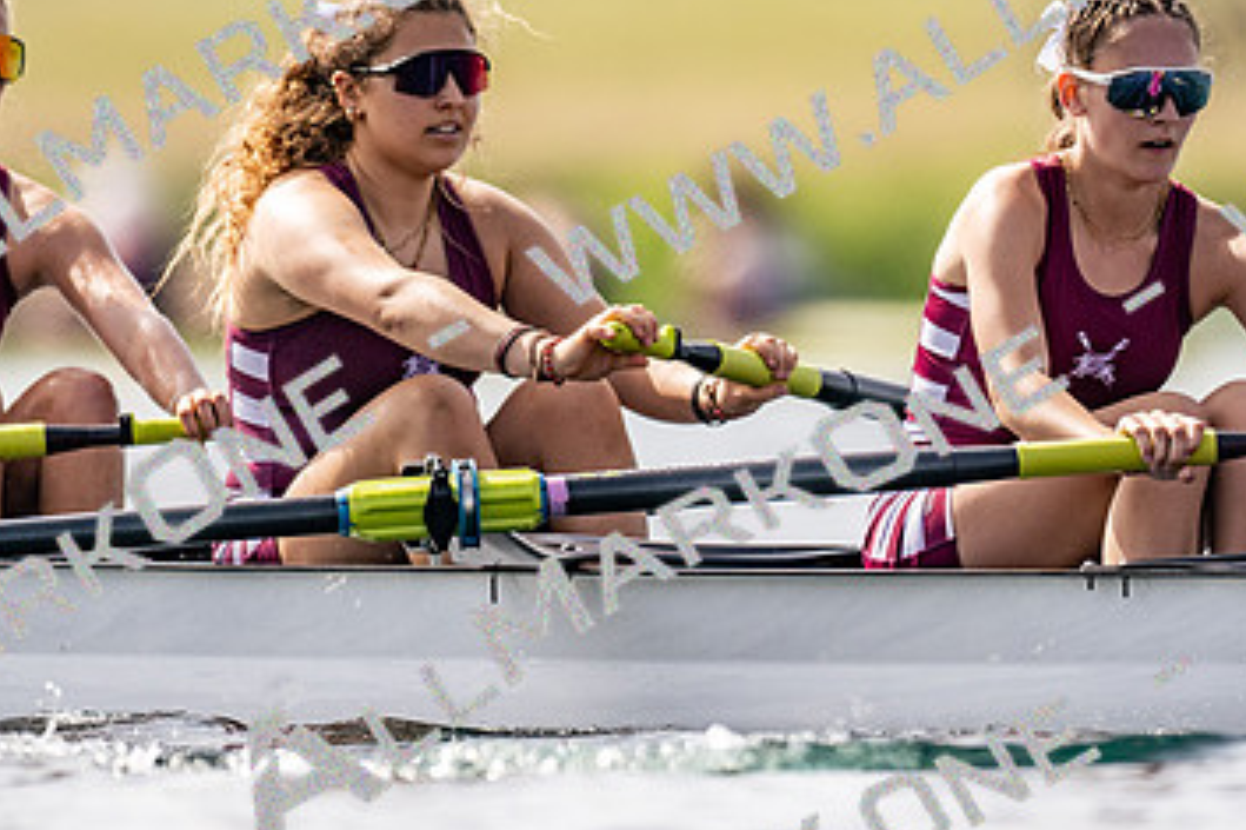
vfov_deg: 0.9
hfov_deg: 1.4
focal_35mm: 1481
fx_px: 51233
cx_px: 964
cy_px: 316
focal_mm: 600
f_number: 4
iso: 200
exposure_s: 1/2500
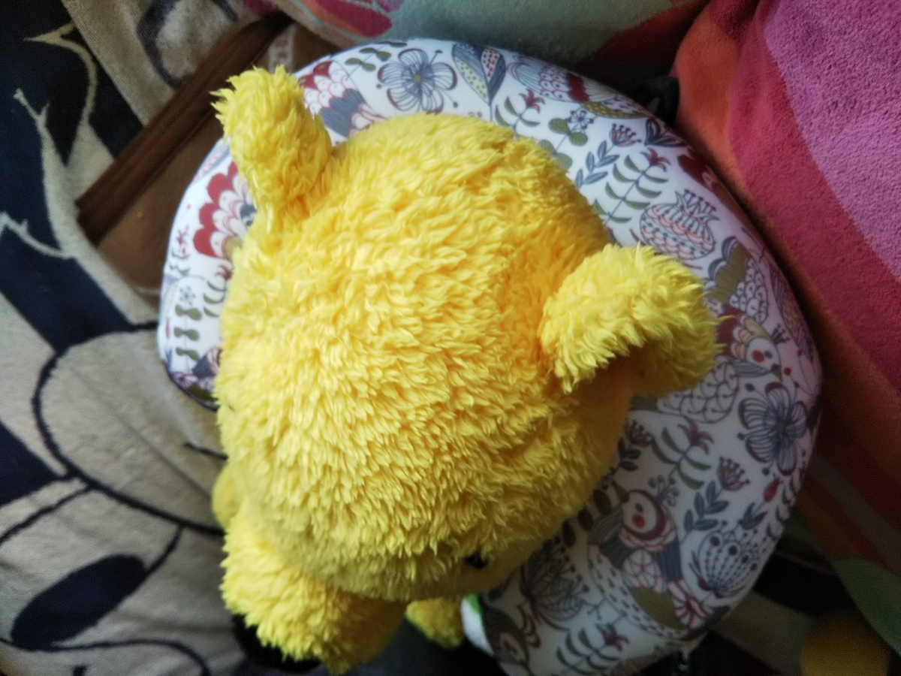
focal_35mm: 30
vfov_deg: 46.8
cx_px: 450
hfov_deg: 60.0
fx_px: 781
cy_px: 338
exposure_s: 1/40
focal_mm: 4
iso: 50
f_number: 2.2
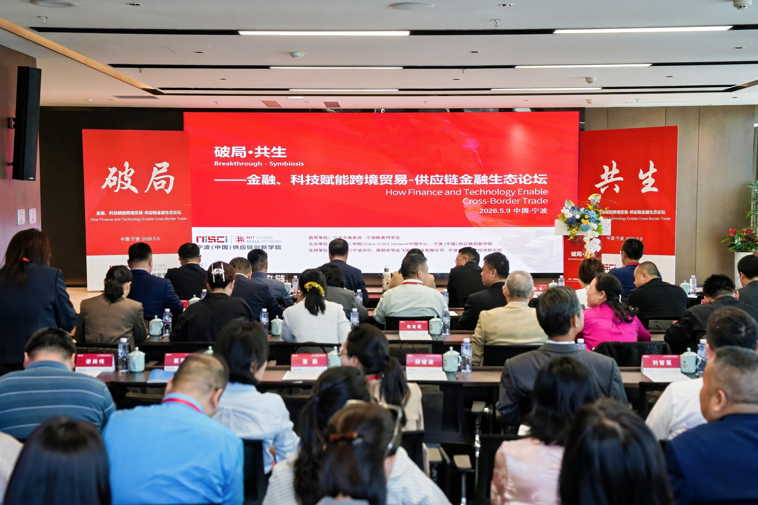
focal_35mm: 53
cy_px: 252
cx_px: 379
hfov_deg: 37.5
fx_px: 1116
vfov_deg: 25.5
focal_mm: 53
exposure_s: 1/160
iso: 1000
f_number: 5
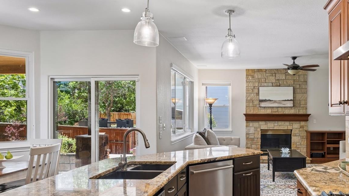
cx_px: 235
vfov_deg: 36.5
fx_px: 296
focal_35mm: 32
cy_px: 118
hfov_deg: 59.5
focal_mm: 22
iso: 400
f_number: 9
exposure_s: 1/13
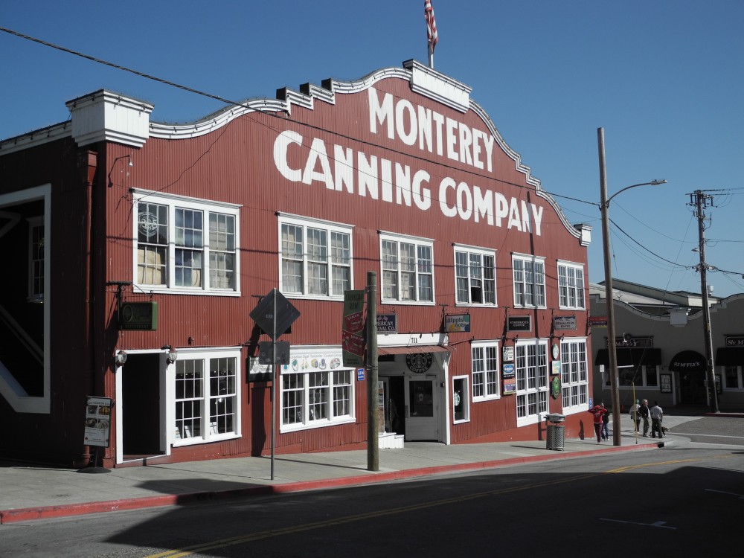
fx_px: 817
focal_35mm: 38
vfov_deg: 37.7
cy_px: 279
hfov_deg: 49.0
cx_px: 372
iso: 100
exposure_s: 1/376
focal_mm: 8.1
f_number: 3.2
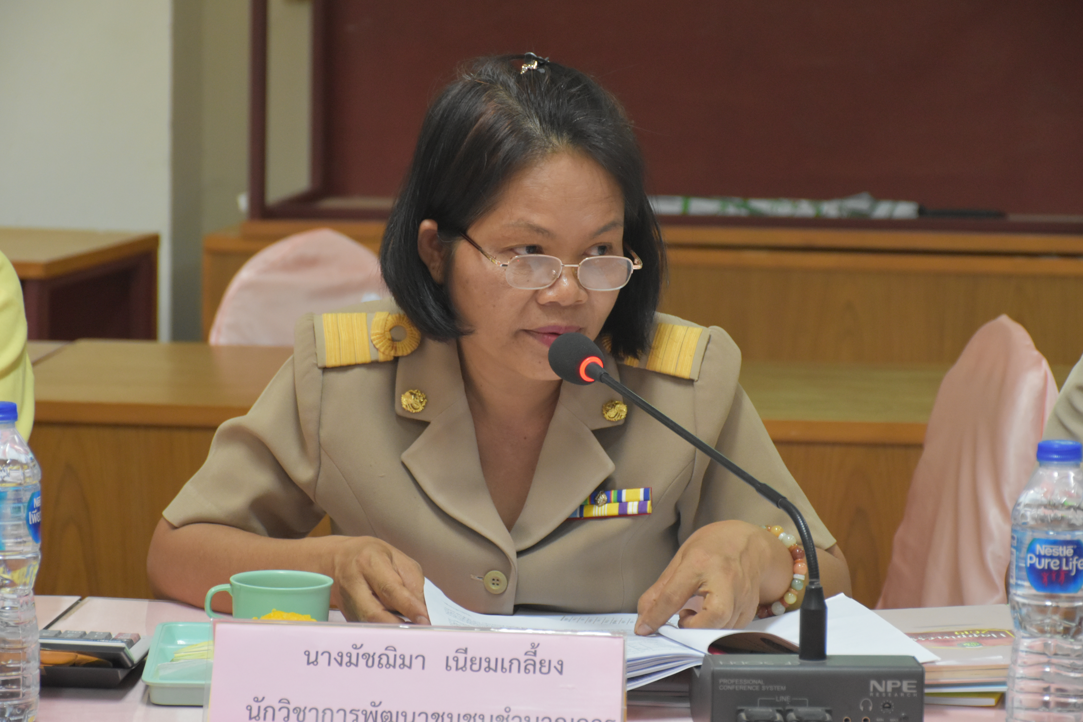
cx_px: 542
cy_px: 361
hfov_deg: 17.1
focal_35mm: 120
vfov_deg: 11.4
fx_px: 3610
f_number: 5.3
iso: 2200
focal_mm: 80
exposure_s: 1/60
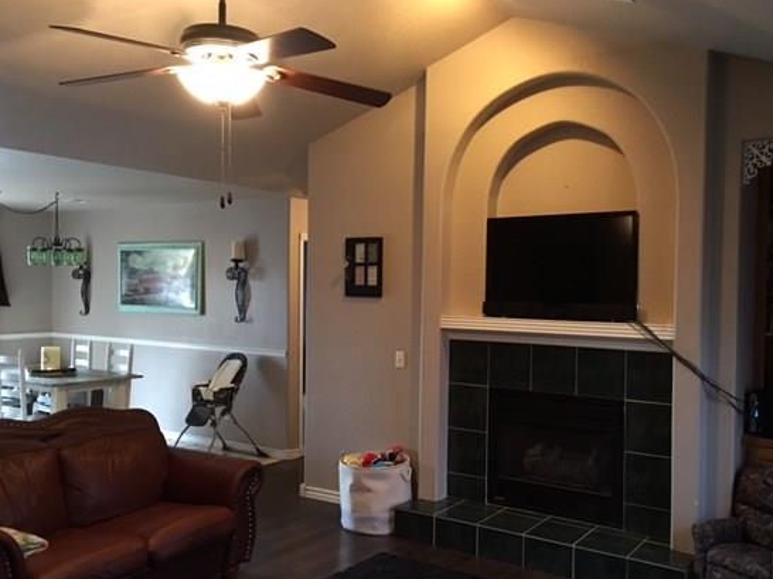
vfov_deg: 41.7
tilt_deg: -0.7
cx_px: 419
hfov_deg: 53.9
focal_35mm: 34
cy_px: 313
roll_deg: -1.7
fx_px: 759
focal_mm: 4.15
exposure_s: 1/4
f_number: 2.2
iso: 80
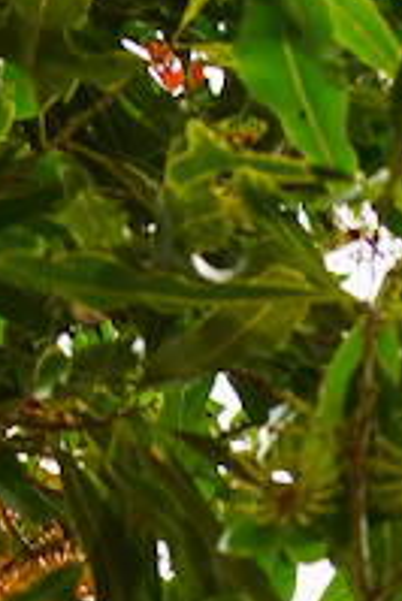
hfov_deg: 5.8
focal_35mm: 225
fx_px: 3762
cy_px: 997
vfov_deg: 8.8
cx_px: -629
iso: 100
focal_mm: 35
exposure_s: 1/100
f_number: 5.6
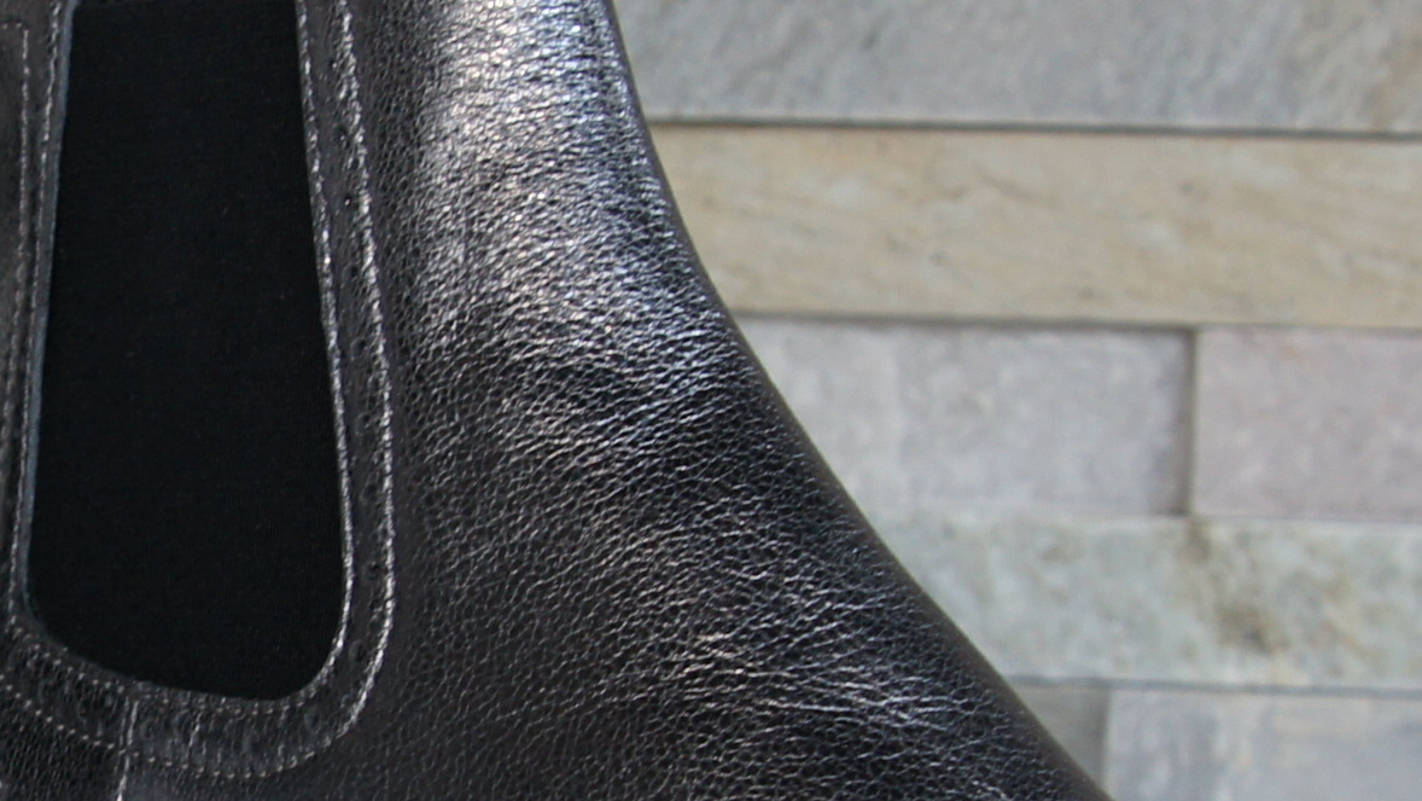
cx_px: -6
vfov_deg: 11.6
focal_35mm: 104
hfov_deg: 19.9
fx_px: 3923
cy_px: 580
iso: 200
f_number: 5.6
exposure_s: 1/60
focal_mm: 17
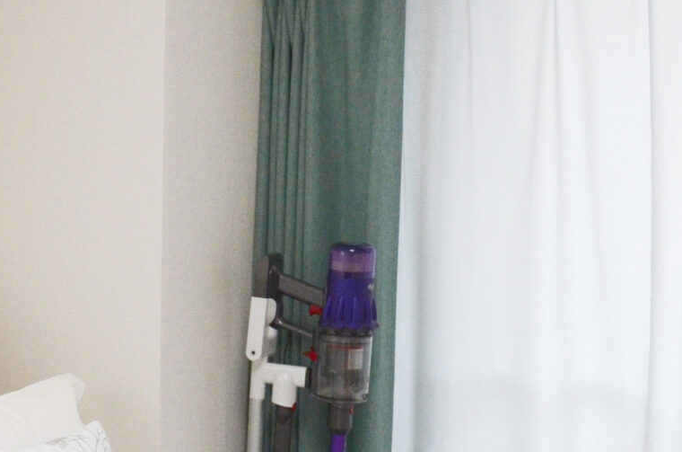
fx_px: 1720
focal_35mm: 91
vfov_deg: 14.5
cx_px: -68
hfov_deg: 21.3
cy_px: 531
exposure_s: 1/3200
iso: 800
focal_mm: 18
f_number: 1.8
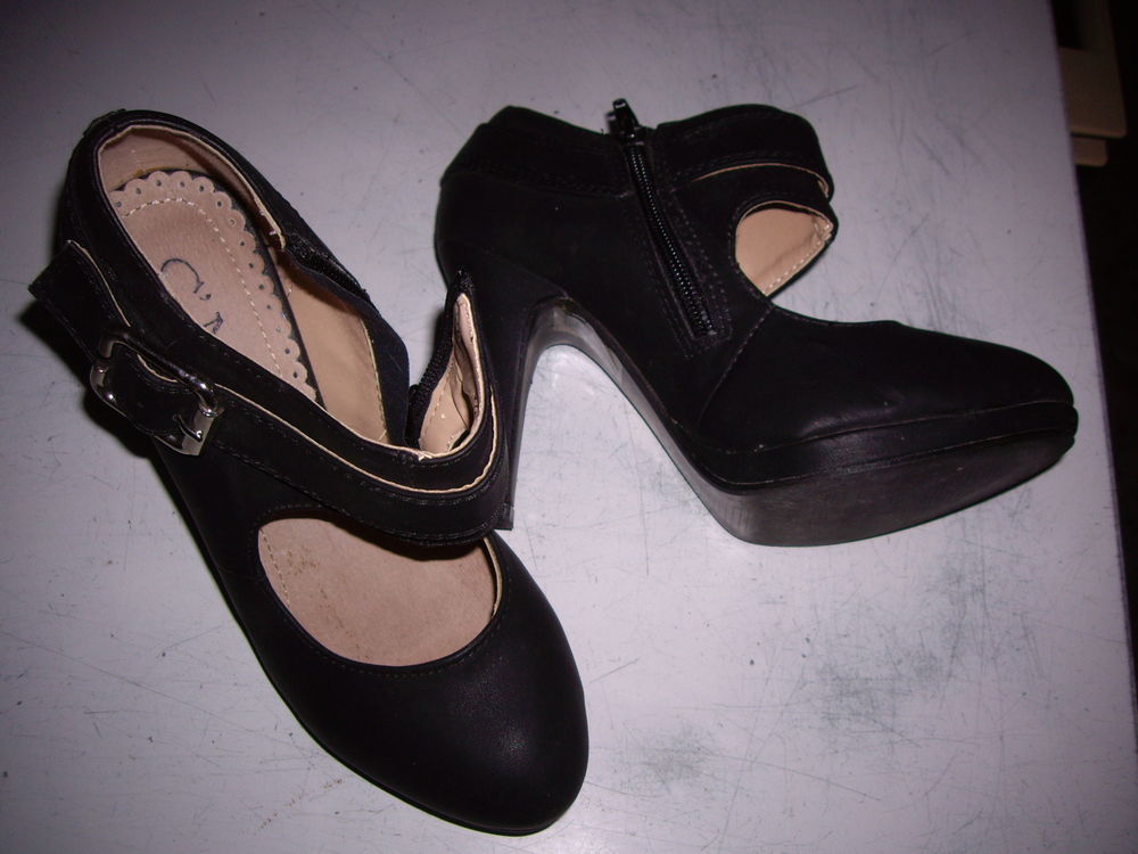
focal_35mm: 38
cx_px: 569
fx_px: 1249
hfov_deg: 49.0
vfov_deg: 37.7
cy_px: 427
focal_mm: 6.2
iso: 64
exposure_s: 1/40
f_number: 4.3
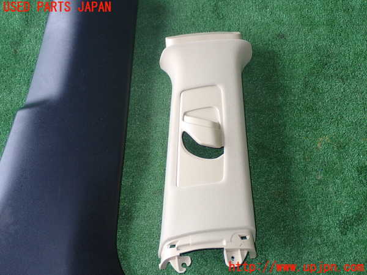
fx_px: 530
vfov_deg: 29.1
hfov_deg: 38.2
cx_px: 184
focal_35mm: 50
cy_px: 138
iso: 200
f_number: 3.2
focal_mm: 9.01
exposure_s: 1/50
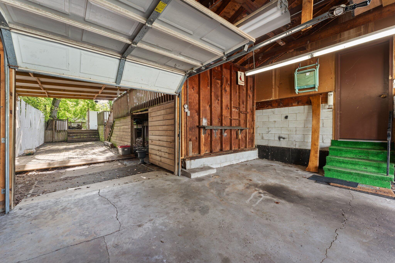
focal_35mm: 14
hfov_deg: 104.3
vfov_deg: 81.2
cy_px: 132
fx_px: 154
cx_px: 198
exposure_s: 1/2
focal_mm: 14
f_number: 8
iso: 160
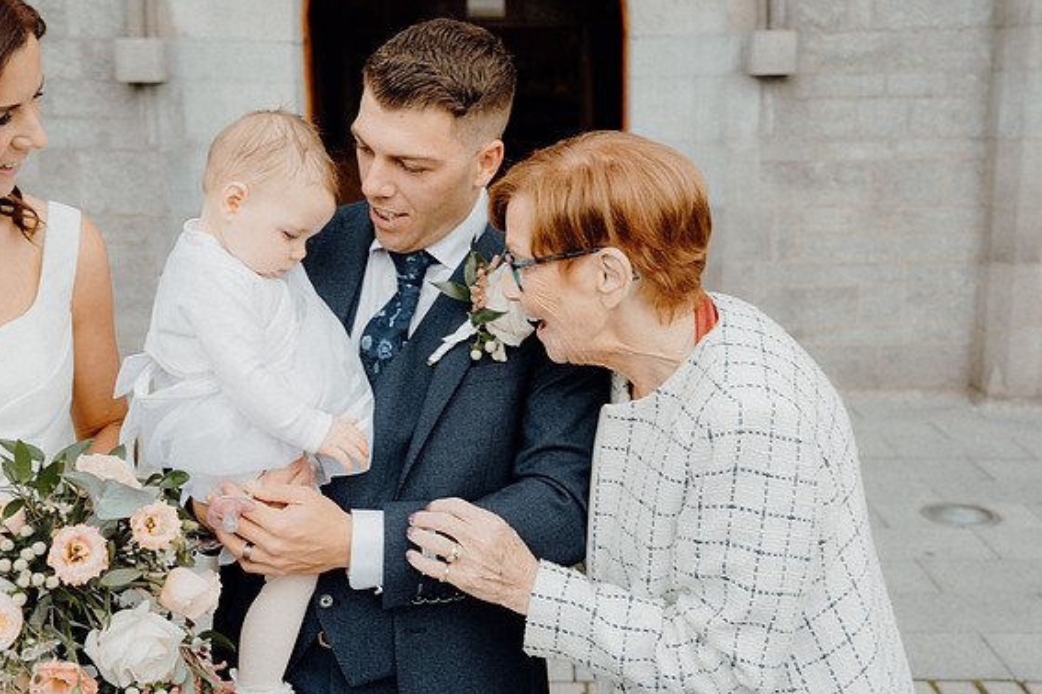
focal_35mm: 43
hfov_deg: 45.4
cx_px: 522
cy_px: 350
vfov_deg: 31.2
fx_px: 1245
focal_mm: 42
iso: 125
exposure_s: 1/160
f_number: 5
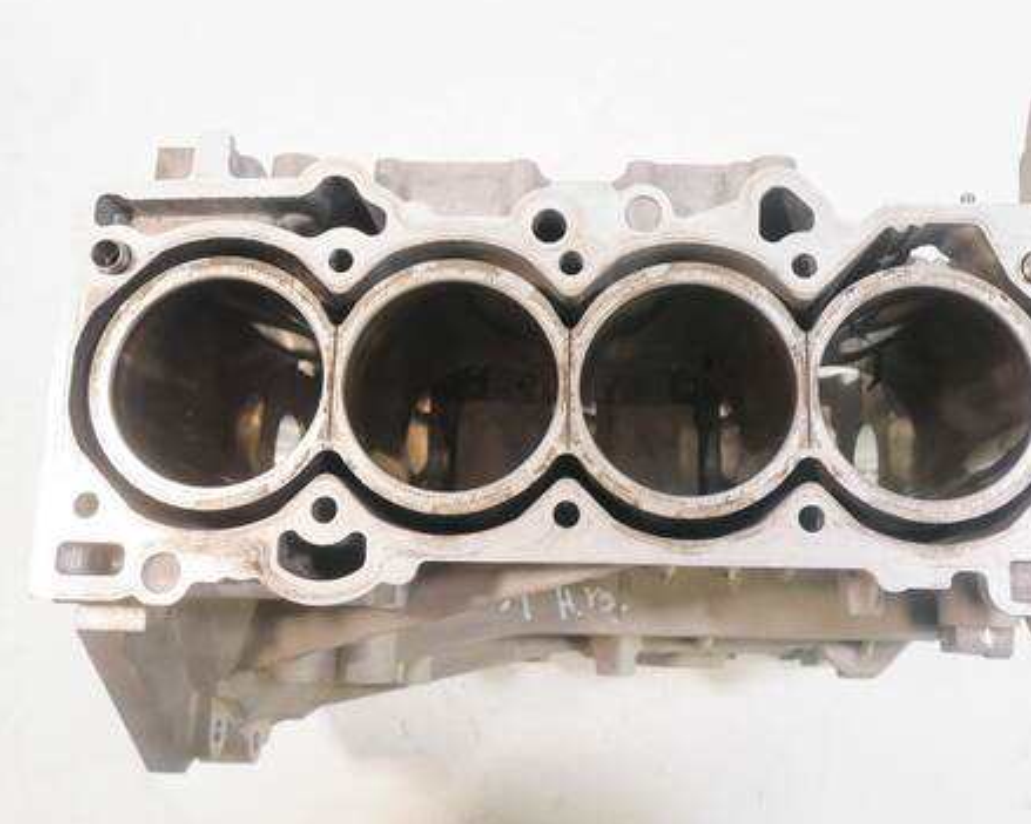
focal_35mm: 32
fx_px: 976
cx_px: 559
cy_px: 406
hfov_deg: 55.6
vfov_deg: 45.8
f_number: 3.8
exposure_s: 1/60
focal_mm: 15
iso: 400
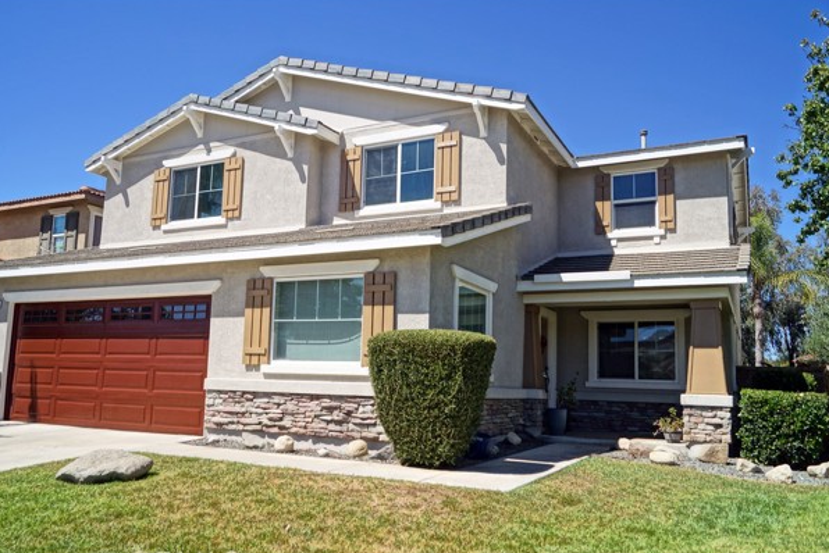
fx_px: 668
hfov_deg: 63.6
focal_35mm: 29
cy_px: 287
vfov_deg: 45.0
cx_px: 389
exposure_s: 1/160
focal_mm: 18
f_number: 5.6
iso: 100
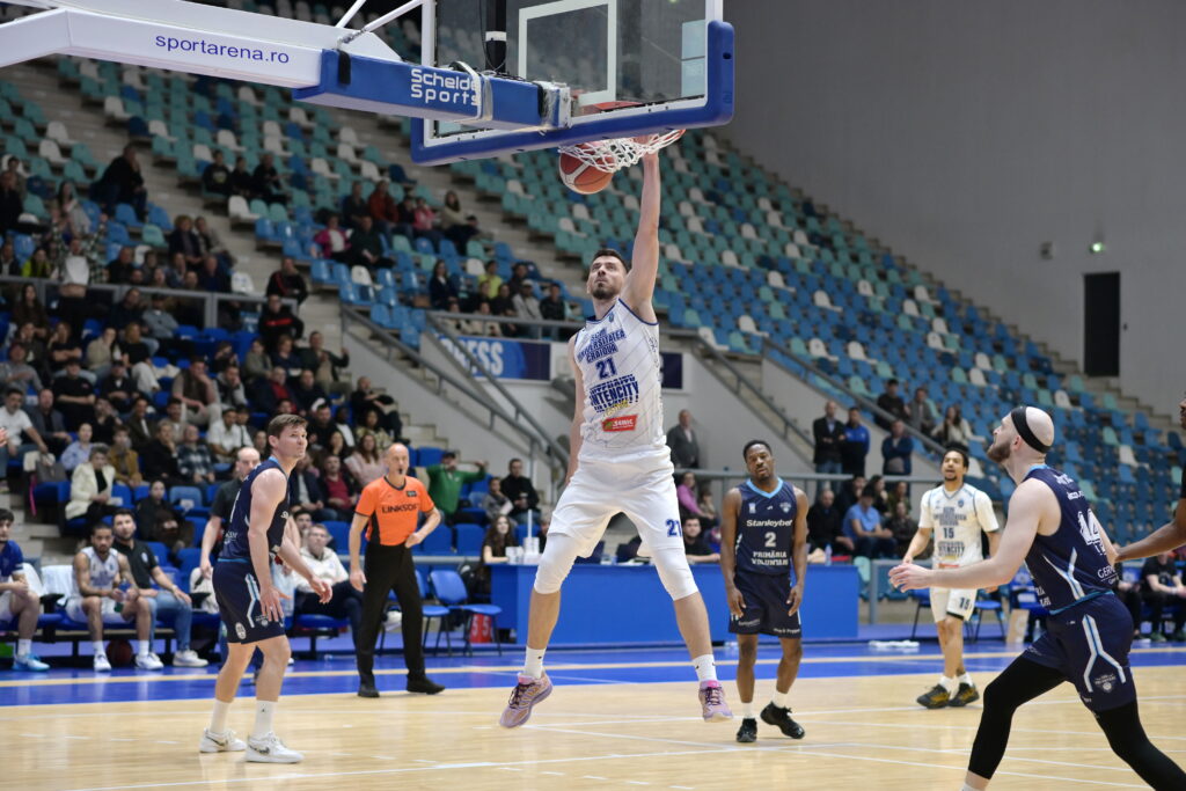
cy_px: 396
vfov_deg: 16.1
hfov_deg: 23.9
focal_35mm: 85
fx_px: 2800
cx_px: 593
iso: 1600
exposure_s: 1/1250
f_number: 2.8
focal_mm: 85
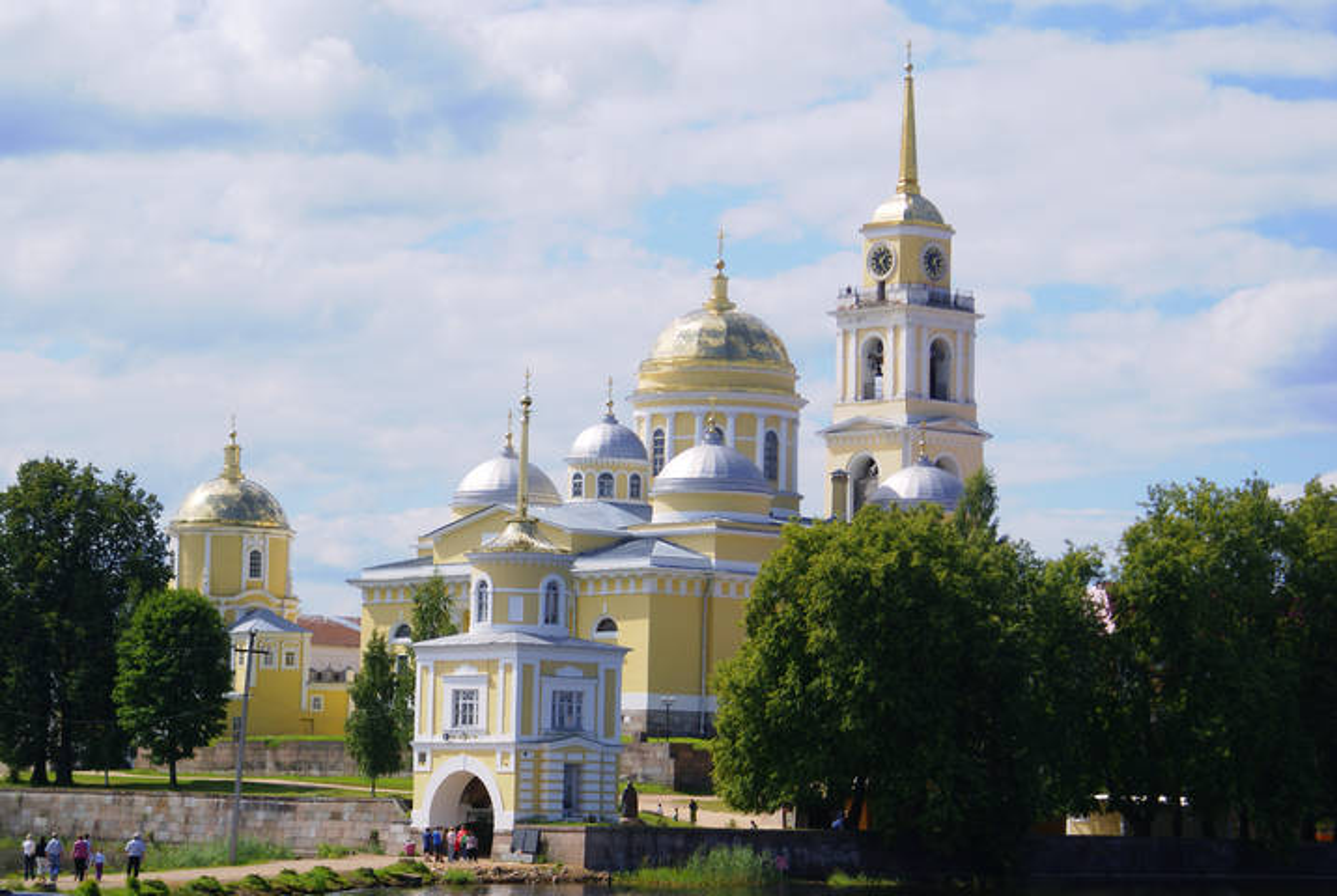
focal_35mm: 105
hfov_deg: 19.4
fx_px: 3906
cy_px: 448
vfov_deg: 13.1
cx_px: 668
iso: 100
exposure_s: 1/1000
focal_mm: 70
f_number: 5.6
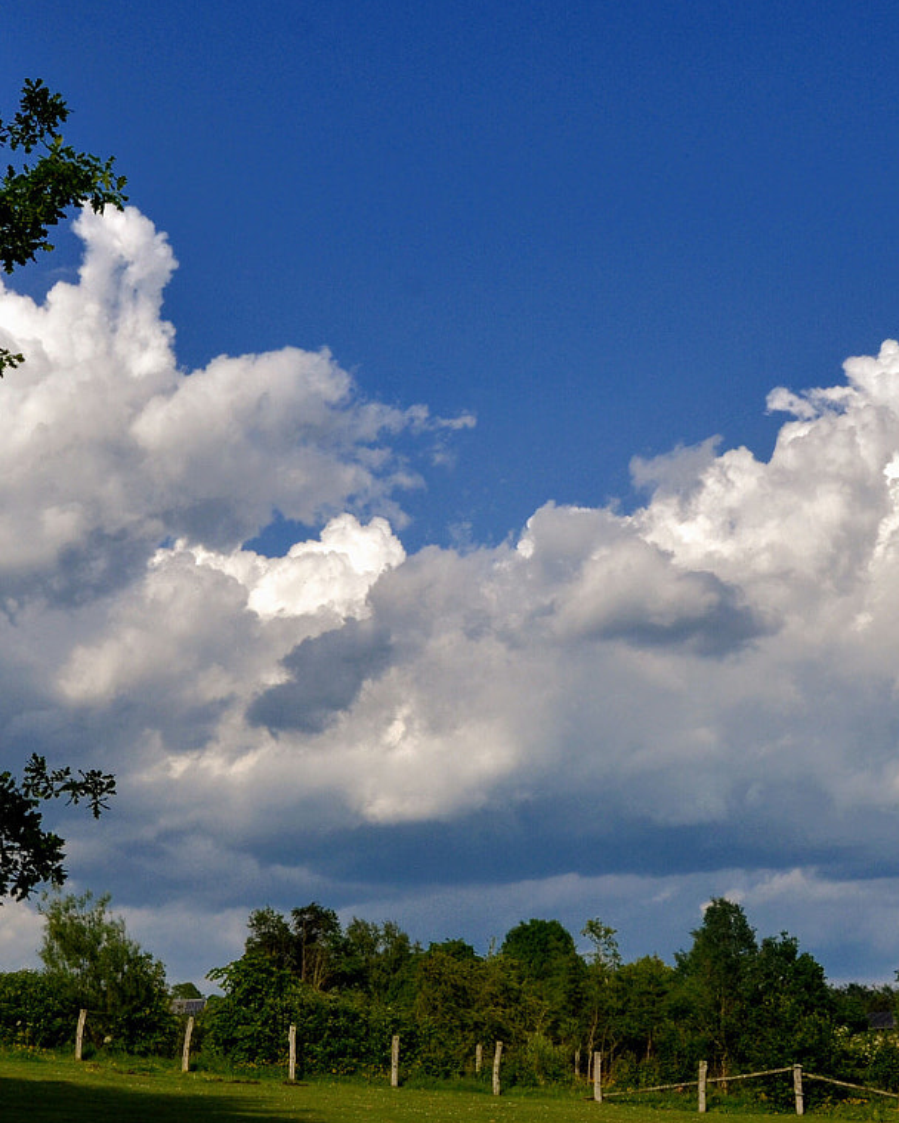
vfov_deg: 26.8
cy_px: 519
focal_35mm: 71
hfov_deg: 21.5
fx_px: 2361
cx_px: 532
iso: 250
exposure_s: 1/640
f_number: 14
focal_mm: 24
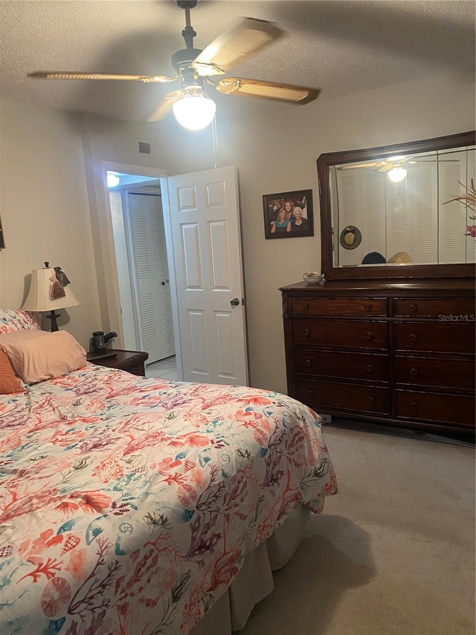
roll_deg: +4.9
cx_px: 238
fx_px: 477
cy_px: 318
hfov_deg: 53.1
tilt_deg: -6.0
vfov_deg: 67.3
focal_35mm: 26
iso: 320
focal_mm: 4.25
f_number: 1.8
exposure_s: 1/60
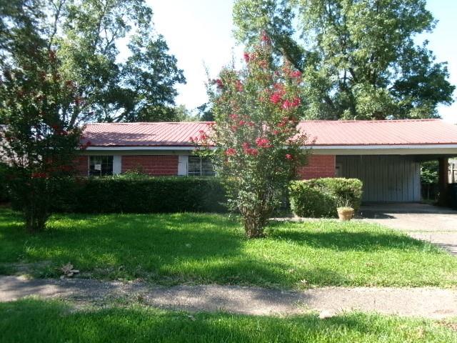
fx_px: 370
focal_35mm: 28
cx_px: 228
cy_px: 172
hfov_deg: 63.4
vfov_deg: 49.7
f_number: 3.9
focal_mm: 5.1
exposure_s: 1/220
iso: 100
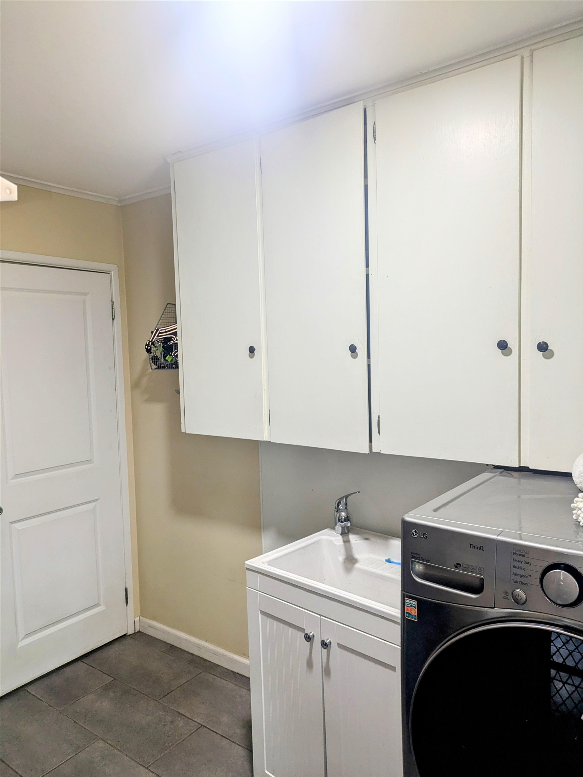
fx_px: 561
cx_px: 292
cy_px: 388
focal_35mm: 25
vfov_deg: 69.4
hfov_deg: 54.9
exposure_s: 1/24
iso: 61
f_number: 1.89
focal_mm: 5.43
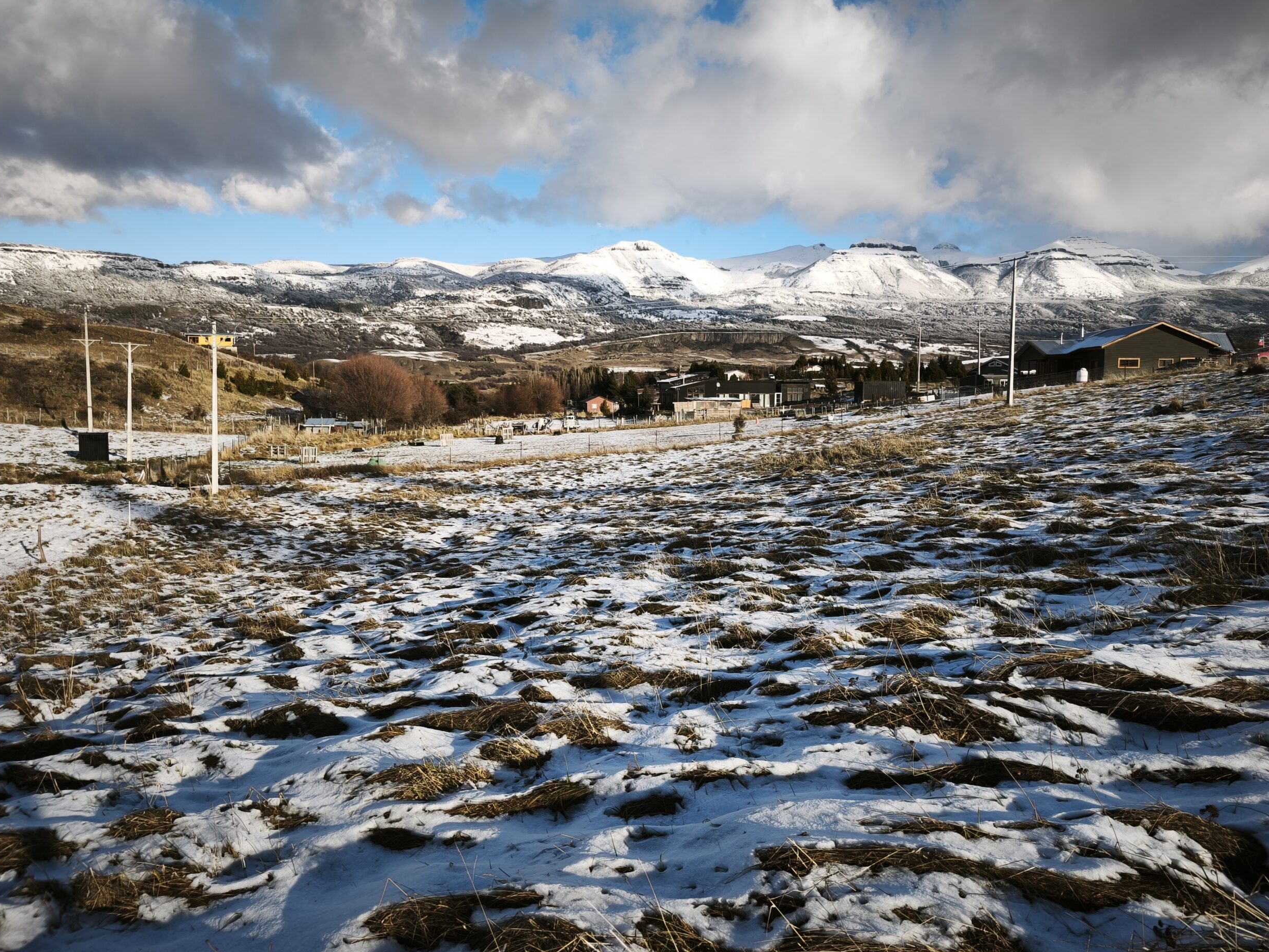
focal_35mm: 24
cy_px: 459
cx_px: 615
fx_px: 880
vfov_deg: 56.8
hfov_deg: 71.6
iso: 50
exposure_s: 1/2186
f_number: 1.7
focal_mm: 5.35
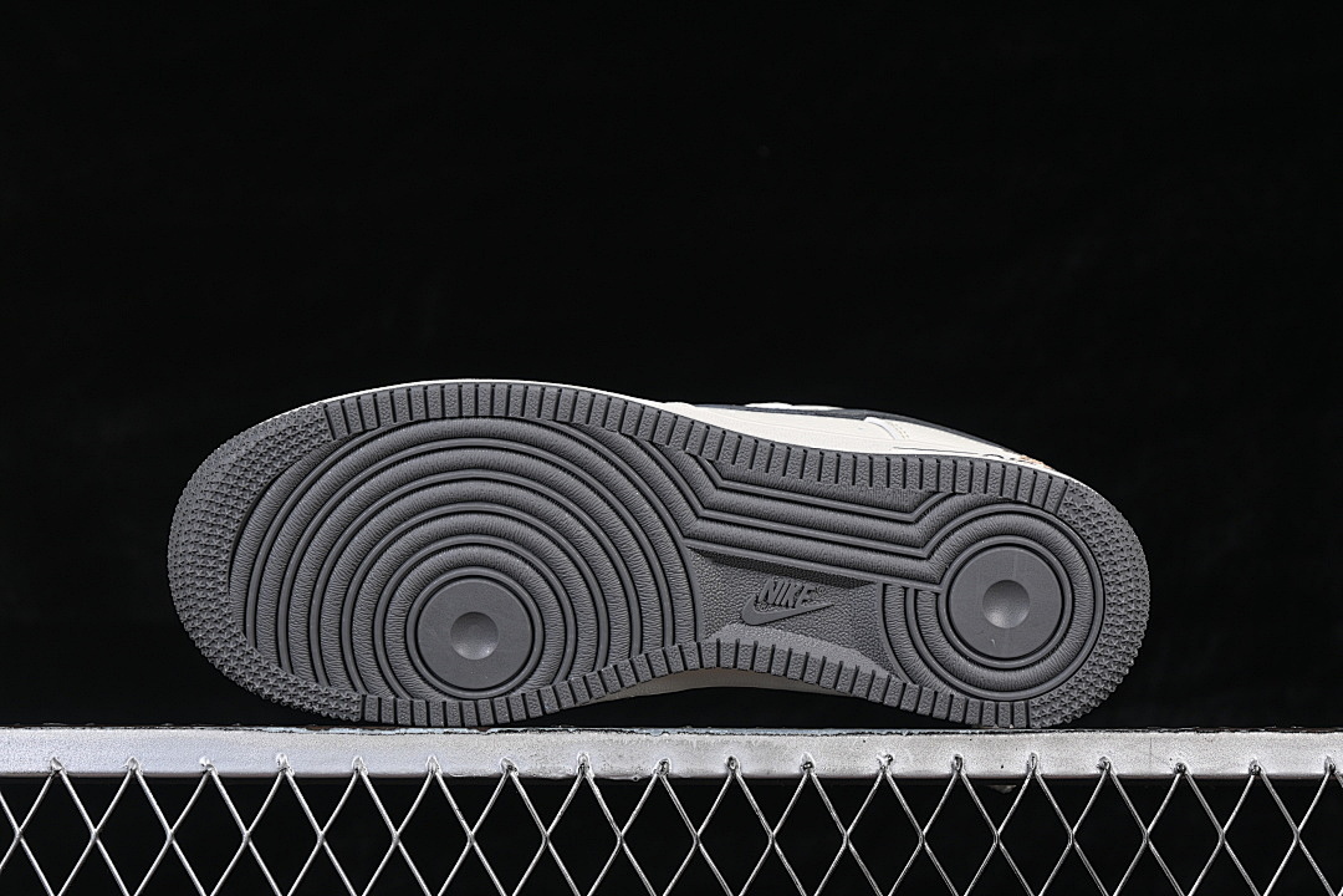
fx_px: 2798
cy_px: 448
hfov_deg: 27.0
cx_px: 672
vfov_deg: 18.2
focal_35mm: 75
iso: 160
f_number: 7.1
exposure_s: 1/60
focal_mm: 50
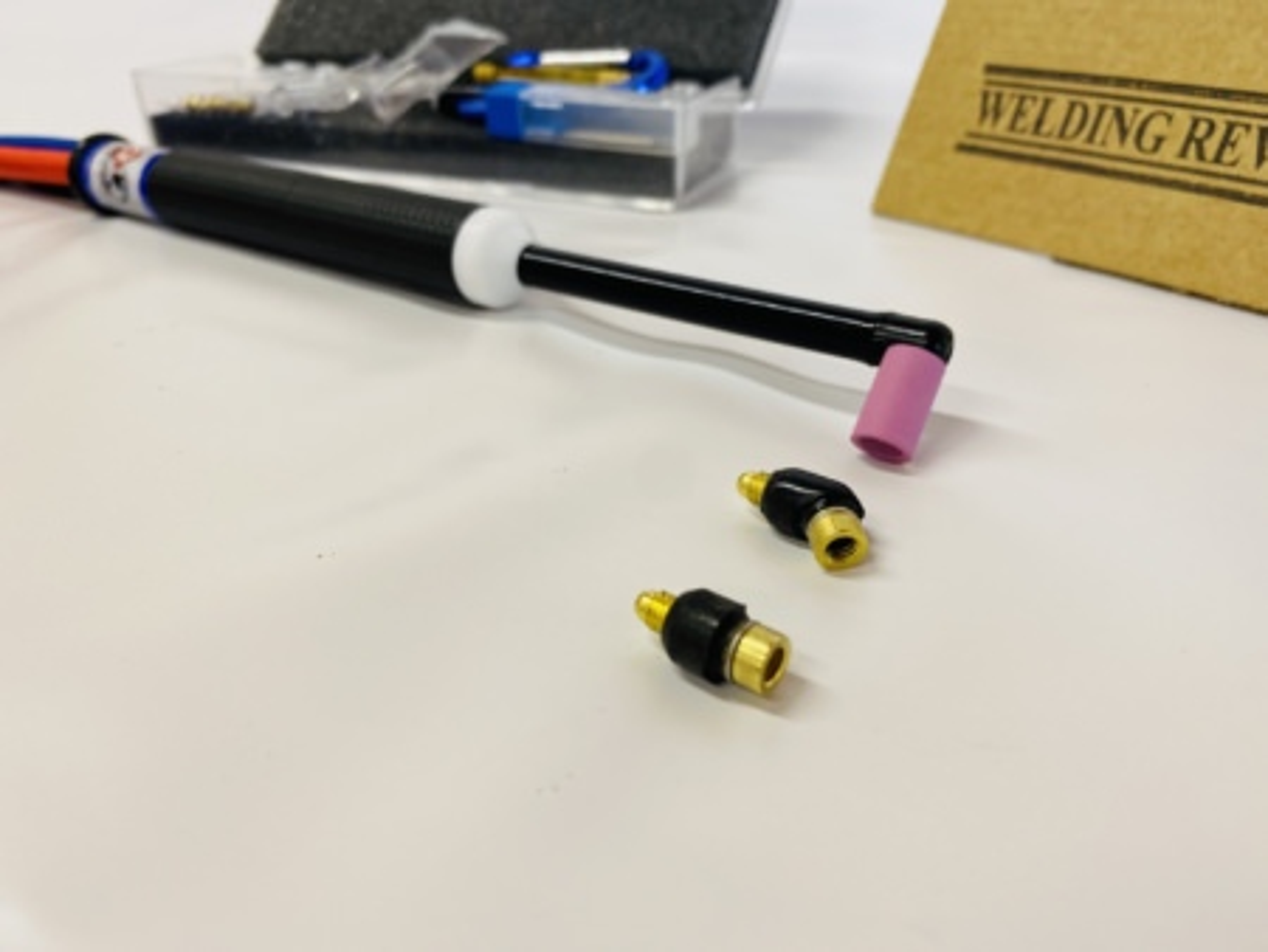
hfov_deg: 67.3
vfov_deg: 53.1
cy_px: 476
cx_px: 634
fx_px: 953
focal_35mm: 26
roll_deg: +0.1
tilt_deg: -30.3
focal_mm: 4.25
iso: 80
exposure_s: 1/121
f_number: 1.8
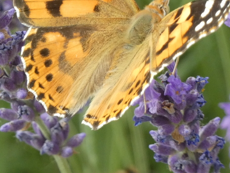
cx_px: 126
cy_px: 23
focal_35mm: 942
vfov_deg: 1.6
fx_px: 6262
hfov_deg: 2.1
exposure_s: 1/100
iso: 500
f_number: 5.6
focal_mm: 92.3
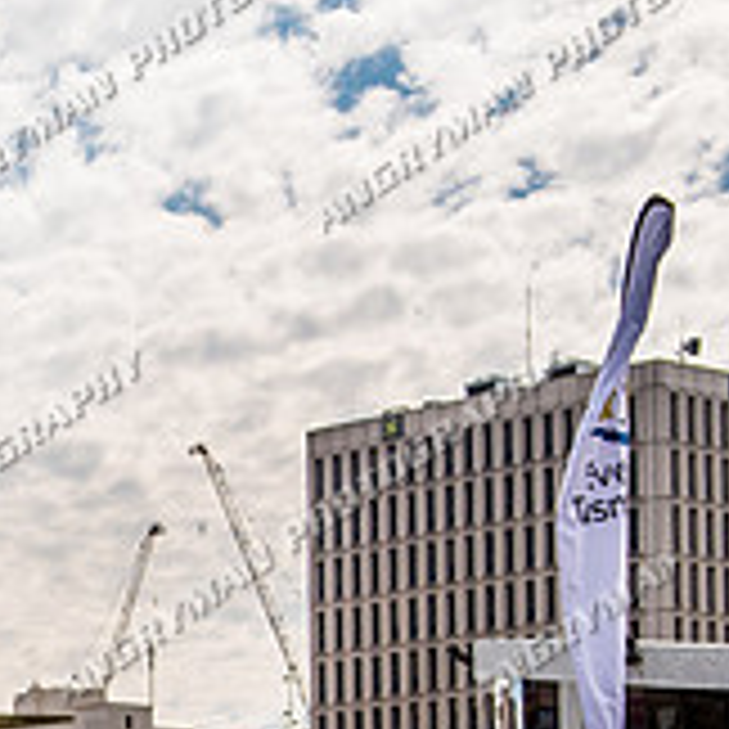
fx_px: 3550
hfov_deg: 11.2
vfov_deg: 11.5
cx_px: -443
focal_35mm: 149
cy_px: 900
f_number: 5.6
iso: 125
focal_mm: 30
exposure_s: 1/1250
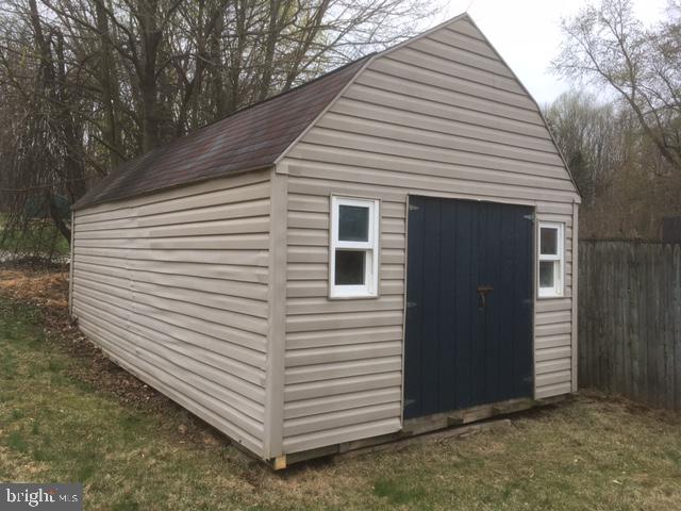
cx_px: 340
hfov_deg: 61.7
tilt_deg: -0.2
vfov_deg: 48.2
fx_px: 571
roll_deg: -2.0
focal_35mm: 29
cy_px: 256
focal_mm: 4.15
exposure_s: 1/810
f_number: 2.2
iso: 25
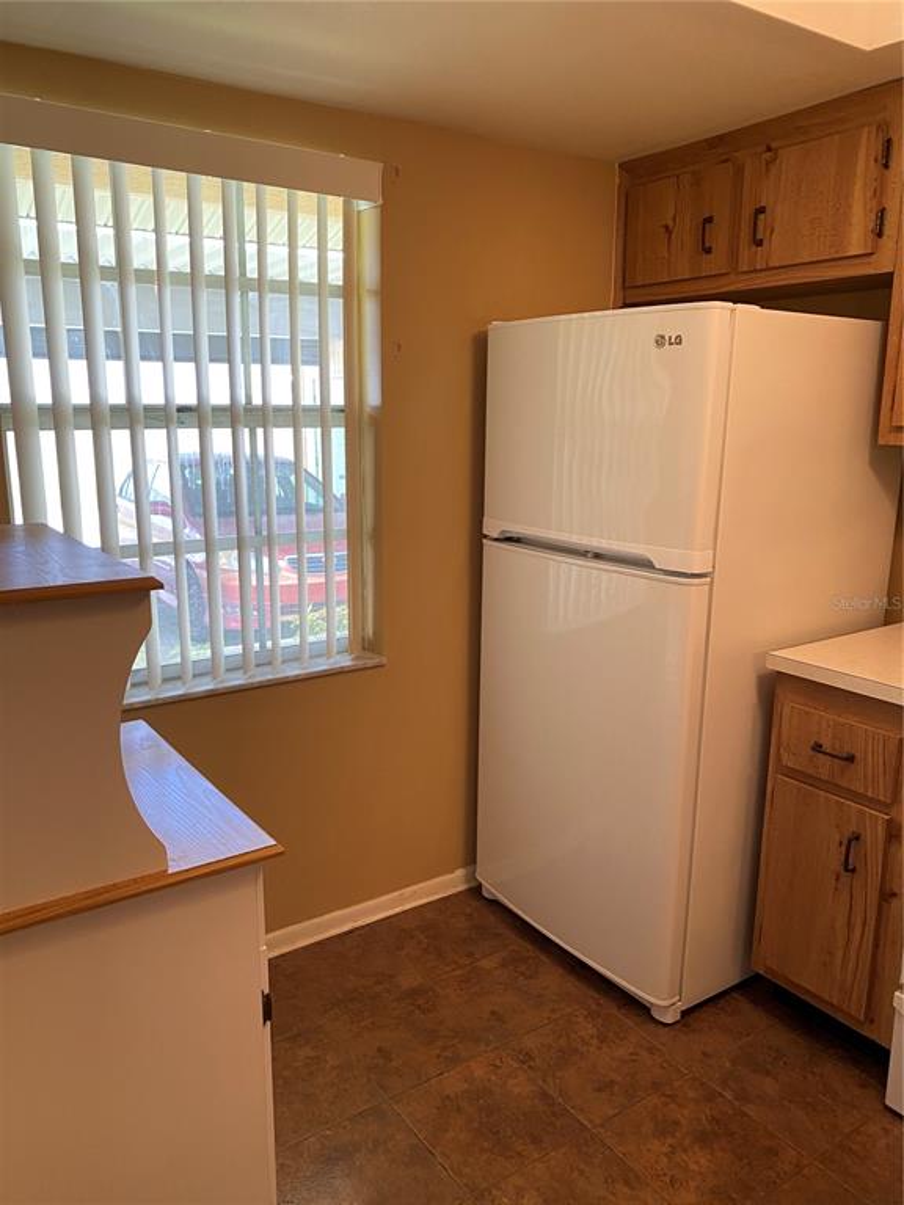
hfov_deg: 53.1
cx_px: 452
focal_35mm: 26
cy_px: 602
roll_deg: -0.2
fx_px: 905
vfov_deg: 67.3
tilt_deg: -12.1
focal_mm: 4.25
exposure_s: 1/60
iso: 80
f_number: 1.8
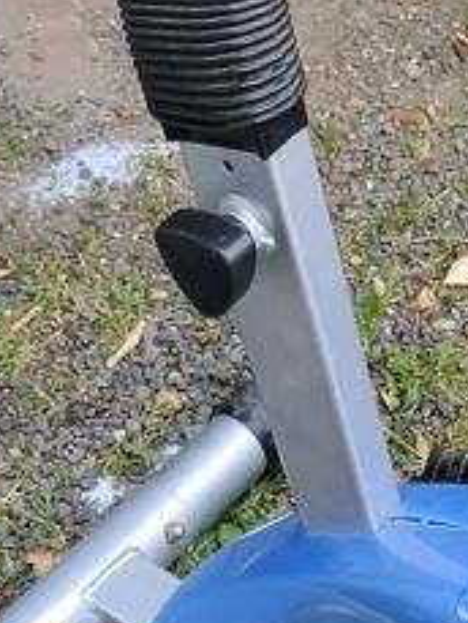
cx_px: 397
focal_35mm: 81
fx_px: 1459
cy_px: 794
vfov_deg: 21.9
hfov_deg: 18.0
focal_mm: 3.96
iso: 100
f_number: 1.8
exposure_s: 1/100
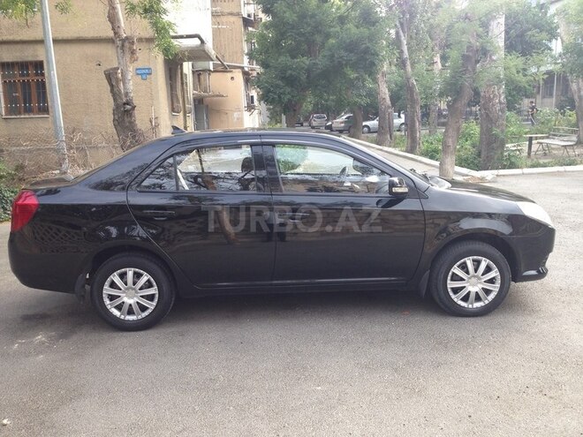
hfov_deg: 55.4
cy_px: 218
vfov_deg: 42.9
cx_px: 292
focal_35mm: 33
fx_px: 556
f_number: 2.4
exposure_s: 1/122
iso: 50
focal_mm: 4.12
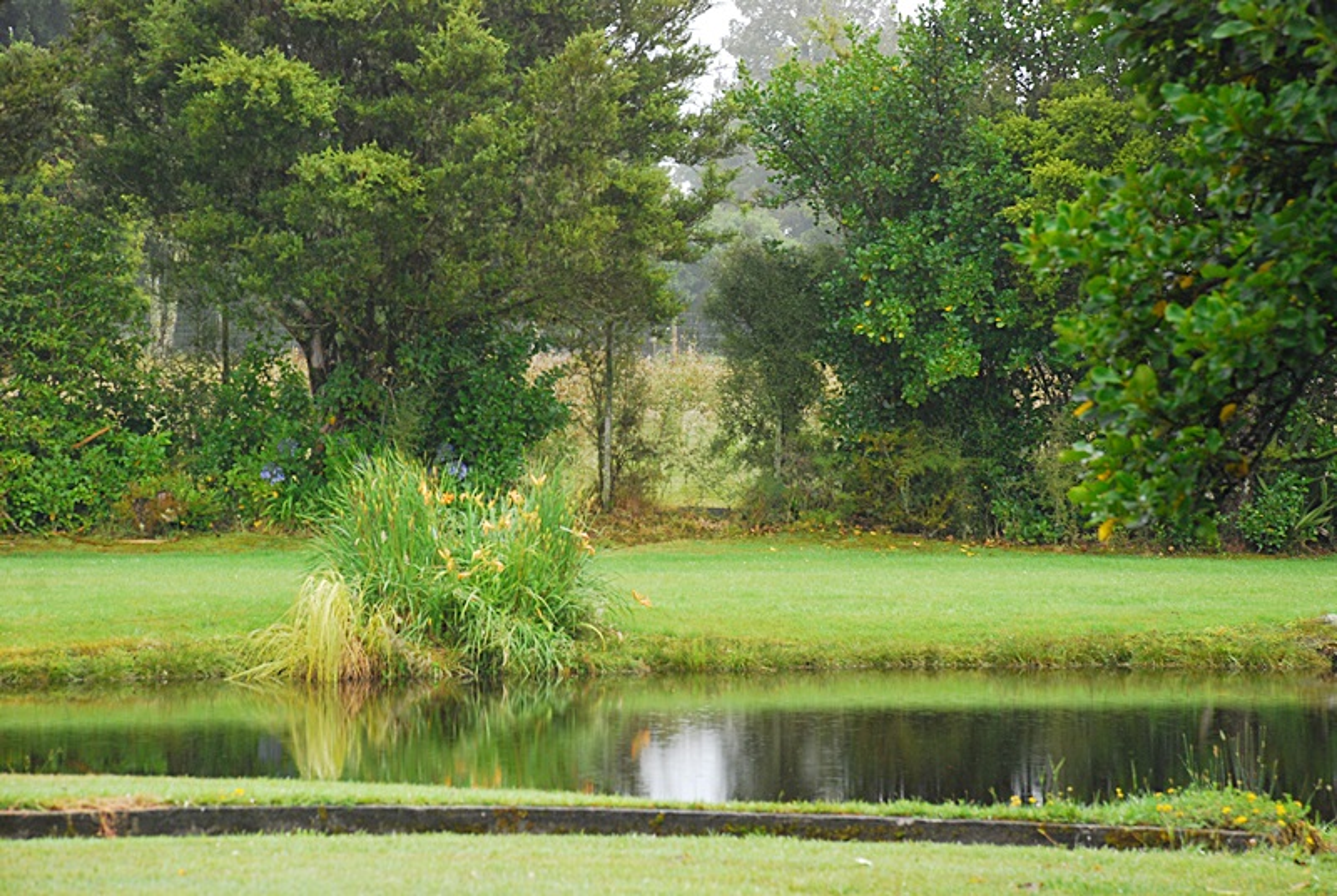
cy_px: 448
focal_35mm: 120
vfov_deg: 11.5
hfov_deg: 17.0
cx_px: 668
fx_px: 4463
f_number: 5.6
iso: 400
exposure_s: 1/80
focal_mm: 80
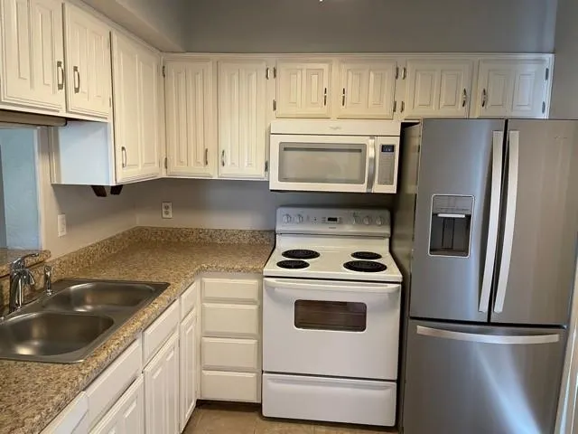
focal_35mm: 26
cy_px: 217
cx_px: 289
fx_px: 434
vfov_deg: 53.1
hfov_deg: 67.3
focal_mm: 4.2
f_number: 1.6
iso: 125
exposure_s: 1/60
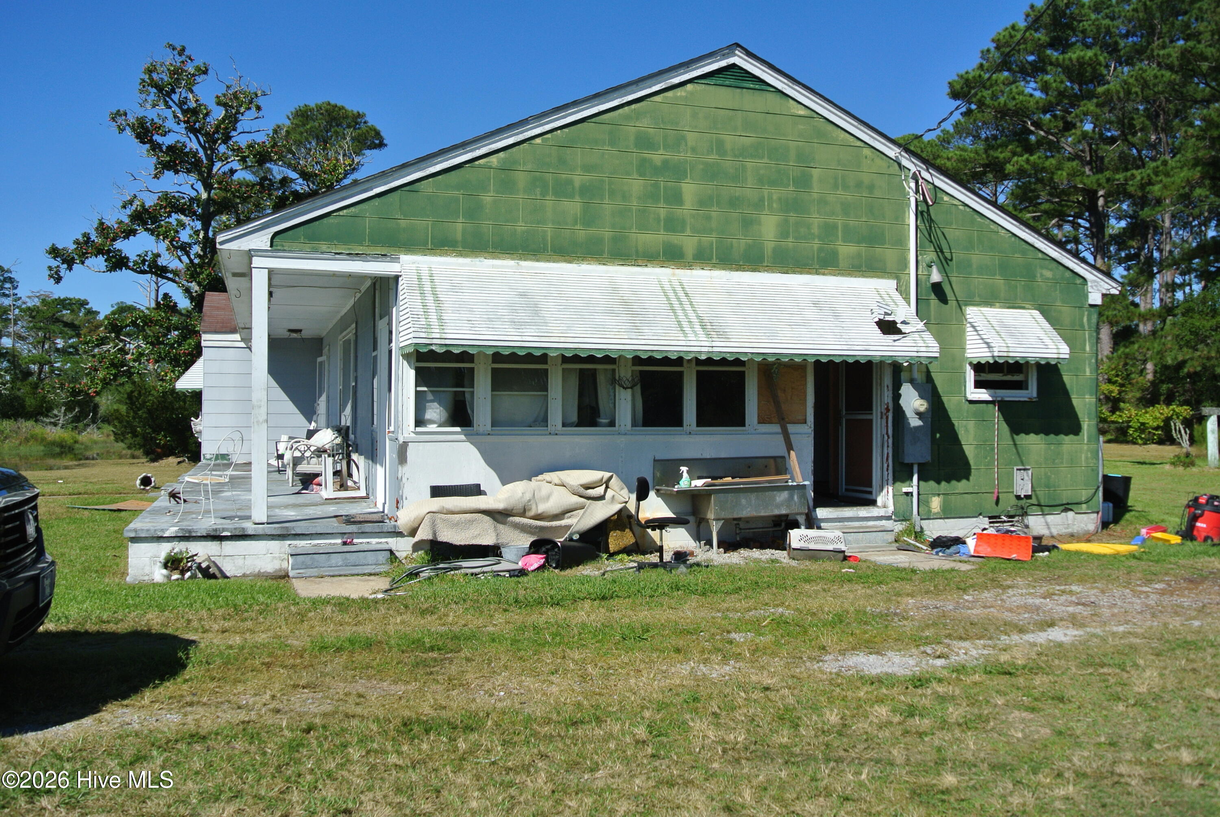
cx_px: 610
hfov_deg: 60.2
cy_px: 408
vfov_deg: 42.4
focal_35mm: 31
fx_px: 1052
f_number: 5
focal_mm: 11.8
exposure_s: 1/1000
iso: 100
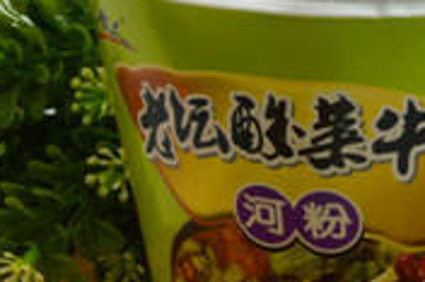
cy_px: 283
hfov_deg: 7.5
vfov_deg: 5.0
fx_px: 3220
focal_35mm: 273
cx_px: 565
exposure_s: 1/100
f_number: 8
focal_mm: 40
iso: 400
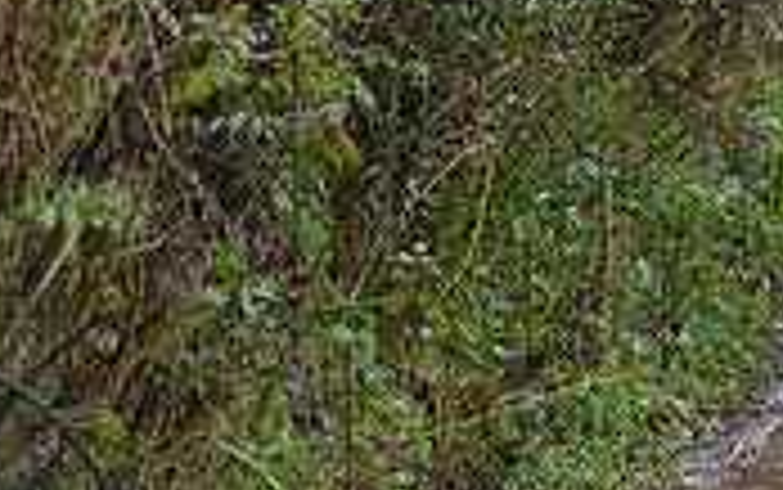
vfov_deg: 4.9
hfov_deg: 7.8
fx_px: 5659
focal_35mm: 265
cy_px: -351
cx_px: 1161
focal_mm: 78
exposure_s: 1/800
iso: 1600
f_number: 3.2
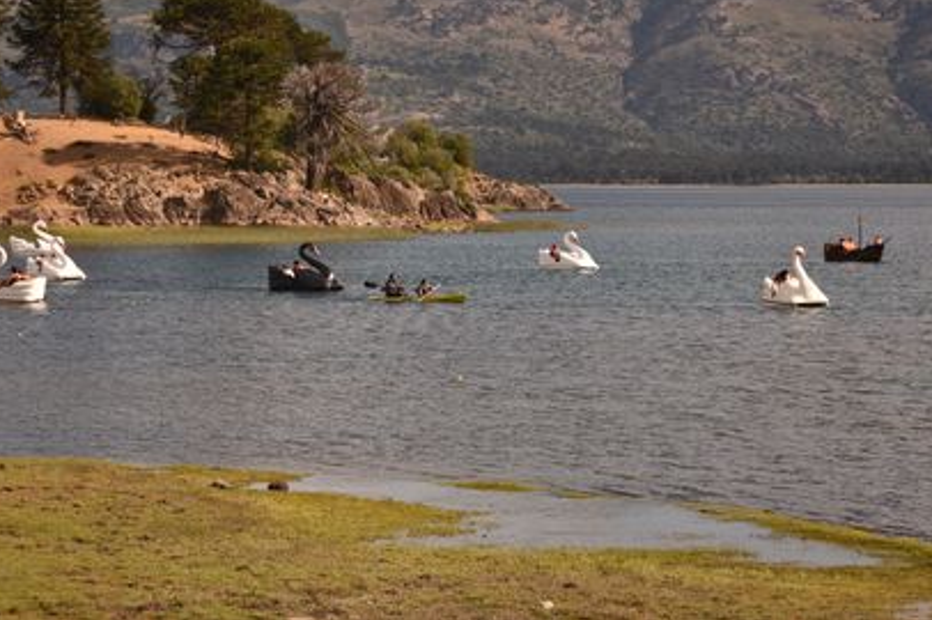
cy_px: 231
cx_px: 404
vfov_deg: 10.9
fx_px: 3233
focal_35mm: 125
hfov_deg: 16.4
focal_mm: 66
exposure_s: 1/500
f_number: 7.1
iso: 100
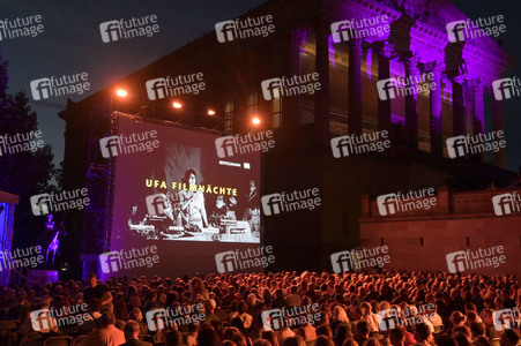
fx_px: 550
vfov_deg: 35.0
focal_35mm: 38
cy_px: 173
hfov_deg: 50.7
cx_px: 260
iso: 8000
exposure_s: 1/50
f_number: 5.6
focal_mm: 38
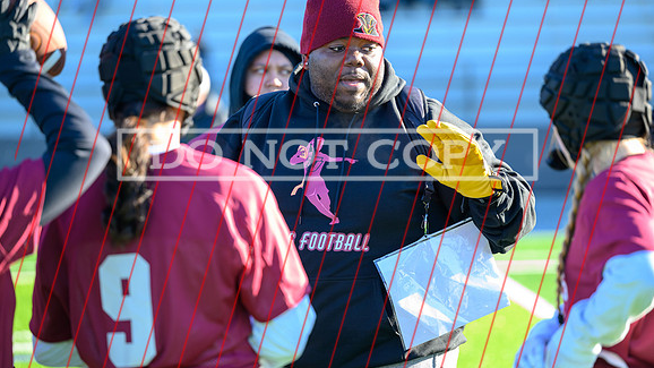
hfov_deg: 15.1
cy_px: 162
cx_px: 327
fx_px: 2462
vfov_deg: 8.5
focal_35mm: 142
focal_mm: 135
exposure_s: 1/1250
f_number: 2.8
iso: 1000
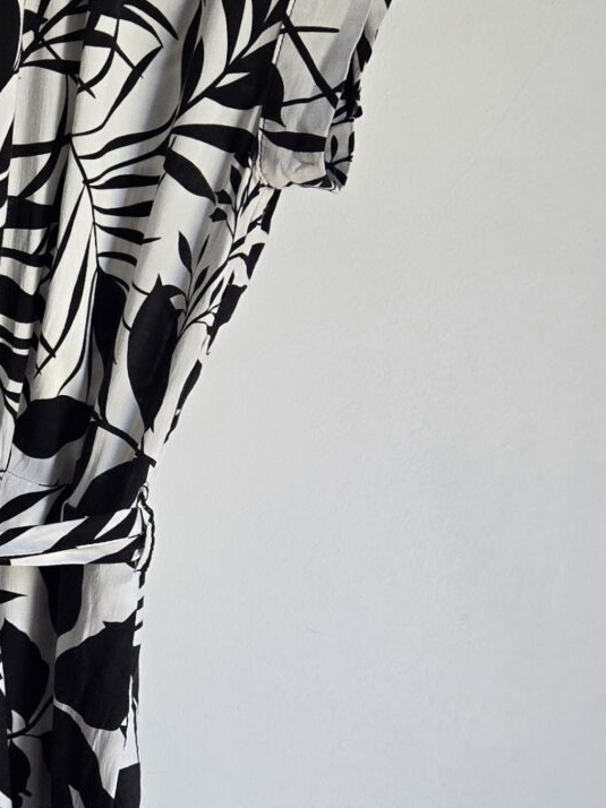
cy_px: 522
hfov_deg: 20.6
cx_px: -142
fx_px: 1541
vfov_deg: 29.2
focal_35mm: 66
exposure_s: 1/182
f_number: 1.8
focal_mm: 5.4
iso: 200
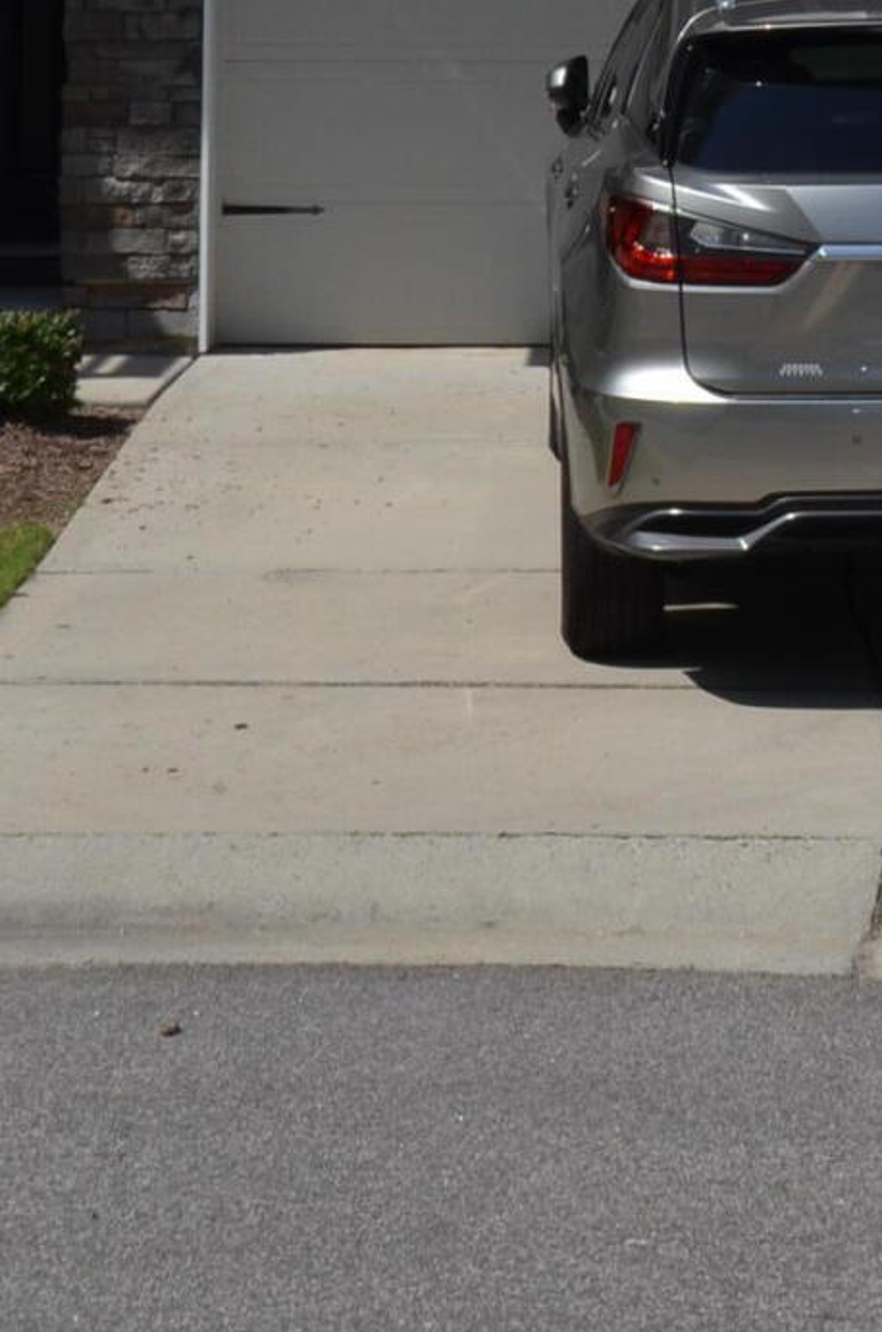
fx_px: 3841
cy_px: -572
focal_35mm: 104
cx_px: 736
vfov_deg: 17.9
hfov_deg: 13.0
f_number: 11
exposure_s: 1/500
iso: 400
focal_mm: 24
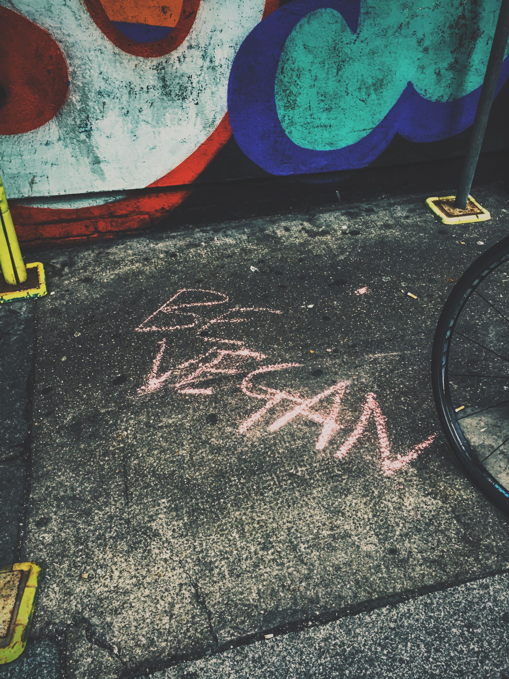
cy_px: 340
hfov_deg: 48.2
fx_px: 569
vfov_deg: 61.7
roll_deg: -0.7
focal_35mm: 29
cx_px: 254
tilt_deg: -37.1
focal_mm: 4.15
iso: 64
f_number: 2.2
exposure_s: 1/33
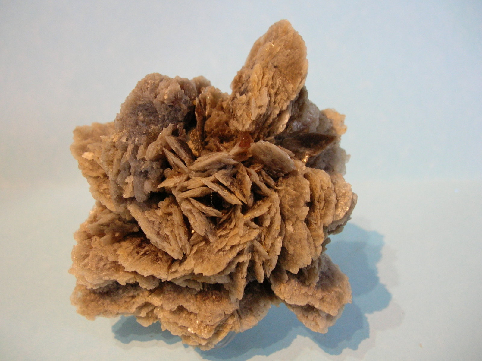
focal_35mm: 36
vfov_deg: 39.6
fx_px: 501
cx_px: 241
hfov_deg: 51.4
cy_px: 180
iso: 125
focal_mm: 6
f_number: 2.7
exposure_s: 1/4
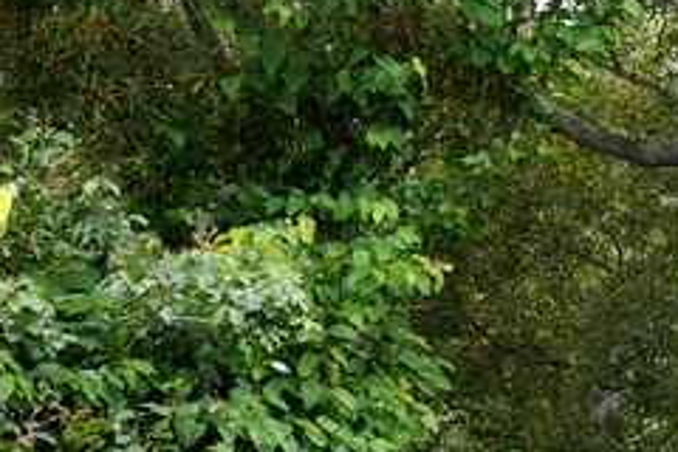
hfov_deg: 11.7
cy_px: 315
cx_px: 1167
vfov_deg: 8.4
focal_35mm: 163
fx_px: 3075
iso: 1250
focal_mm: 38.3
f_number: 8
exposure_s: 1/800
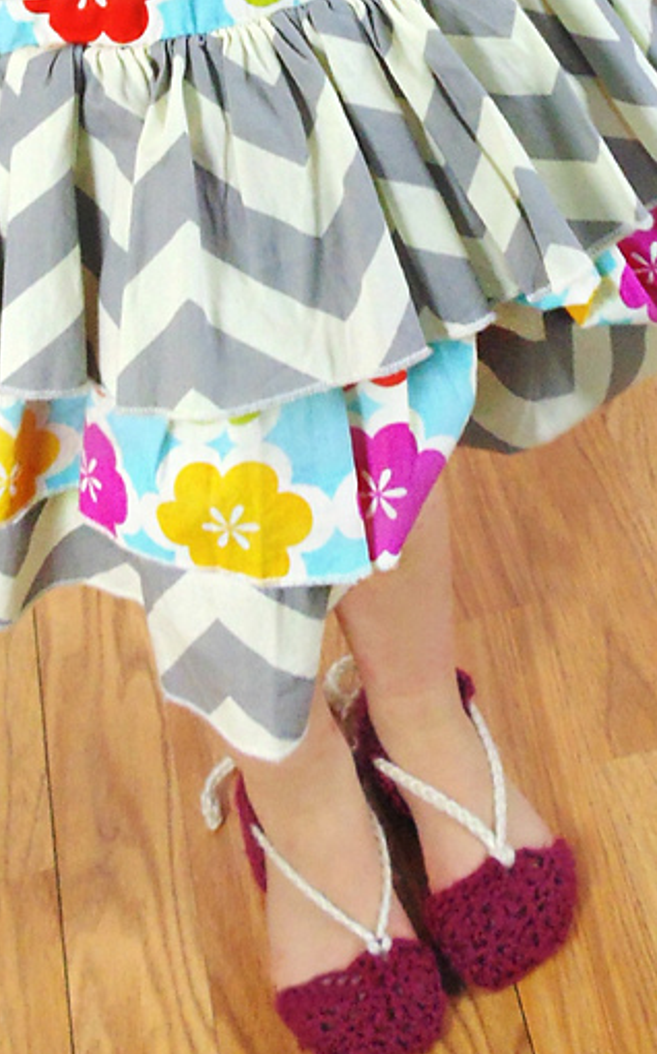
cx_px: 411
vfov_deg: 53.8
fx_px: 1033
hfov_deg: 35.1
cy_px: 438
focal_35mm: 36
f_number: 3.2
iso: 160
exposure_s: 1/30
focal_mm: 4.8
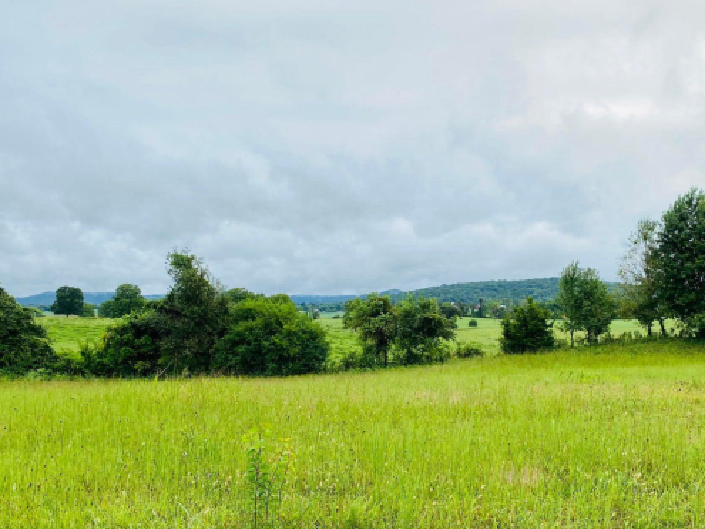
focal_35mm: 35
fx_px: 713
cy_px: 304
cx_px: 445
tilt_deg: +0.2
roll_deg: -0.5
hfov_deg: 52.0
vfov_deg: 40.6
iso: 32
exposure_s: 1/782
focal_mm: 4.25
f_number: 1.8
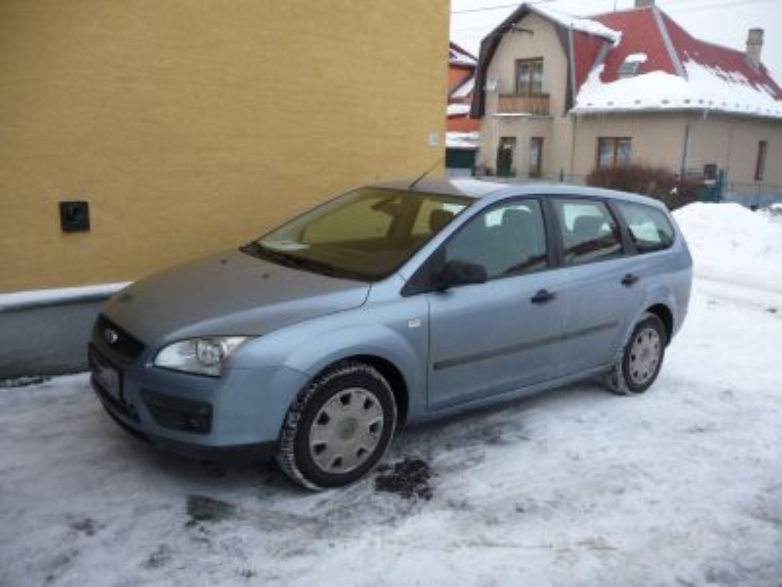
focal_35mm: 28
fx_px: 633
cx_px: 391
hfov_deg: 63.4
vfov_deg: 49.7
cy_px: 294
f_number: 3.3
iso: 200
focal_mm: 4.7
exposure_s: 1/400
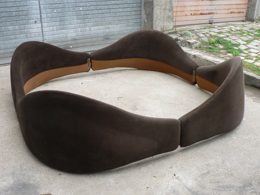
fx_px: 270
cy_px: 98
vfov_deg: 39.7
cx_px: 130
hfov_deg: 51.4
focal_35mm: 36
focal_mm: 6
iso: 80
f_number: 2.8
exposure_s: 1/100
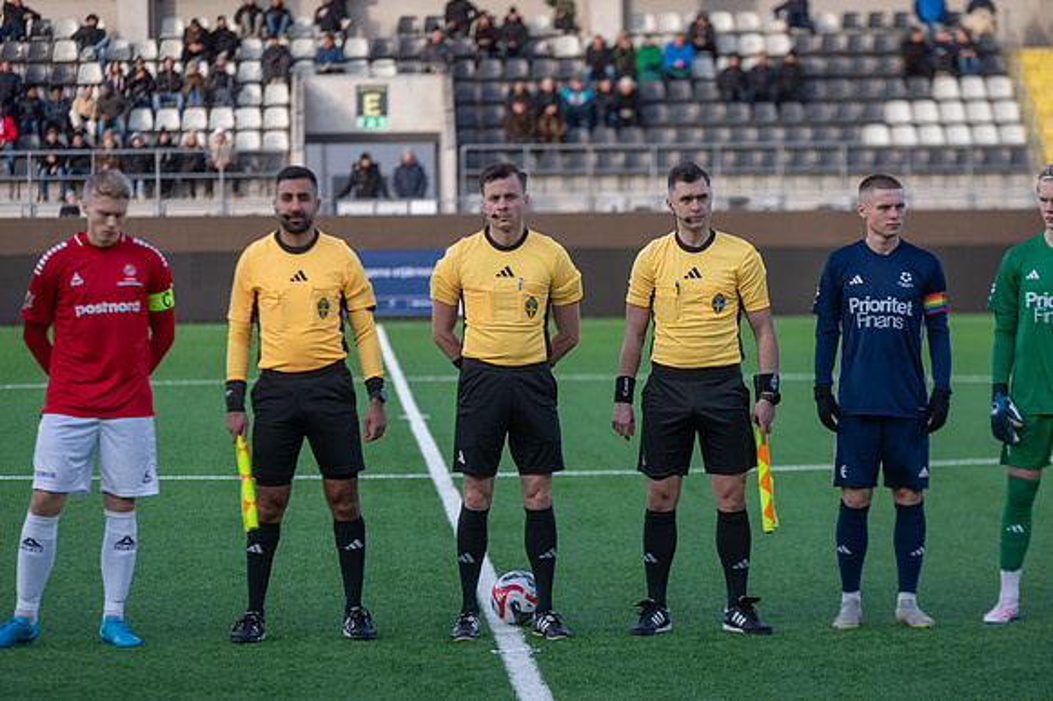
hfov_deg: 13.7
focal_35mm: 150
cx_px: 526
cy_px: 350
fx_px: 4385
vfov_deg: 9.1
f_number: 4
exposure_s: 1/640
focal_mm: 150
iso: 280
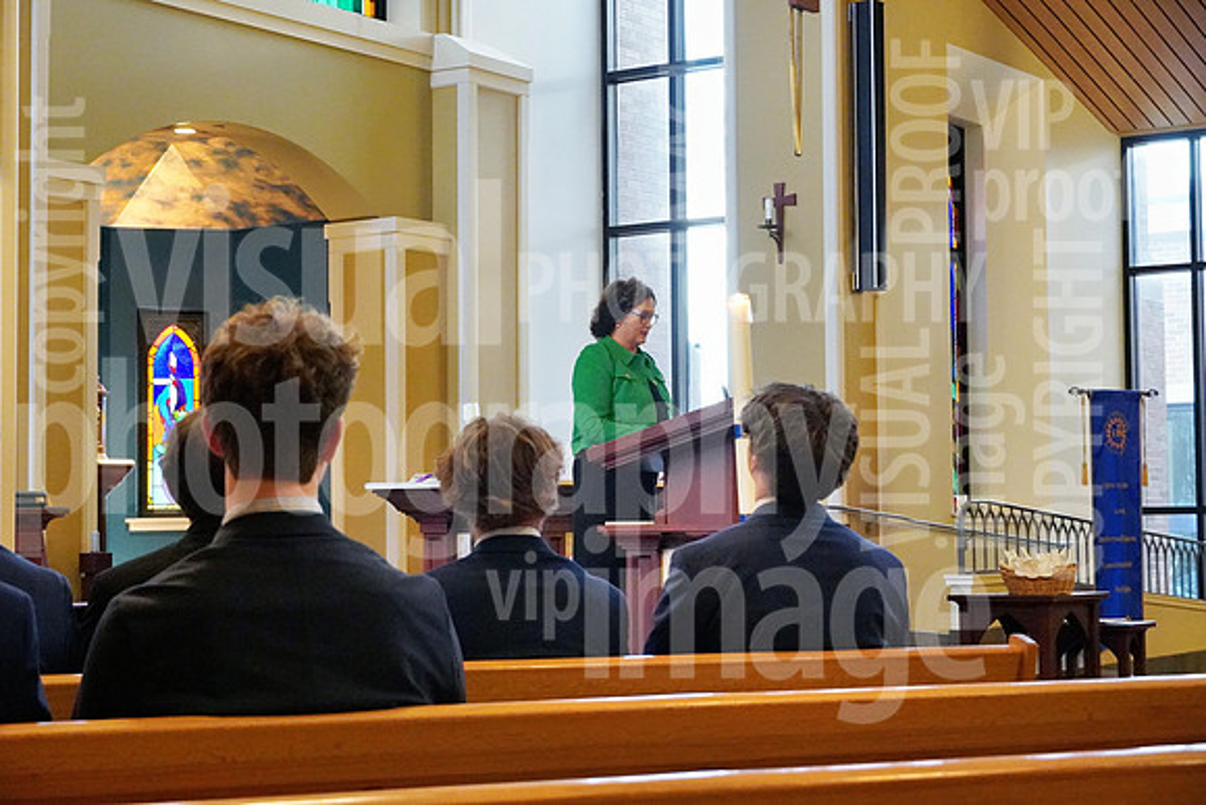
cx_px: 603
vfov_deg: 20.2
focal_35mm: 68
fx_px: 2262
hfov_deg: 29.9
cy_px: 402
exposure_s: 1/80
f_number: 5.6
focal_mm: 45
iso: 8000
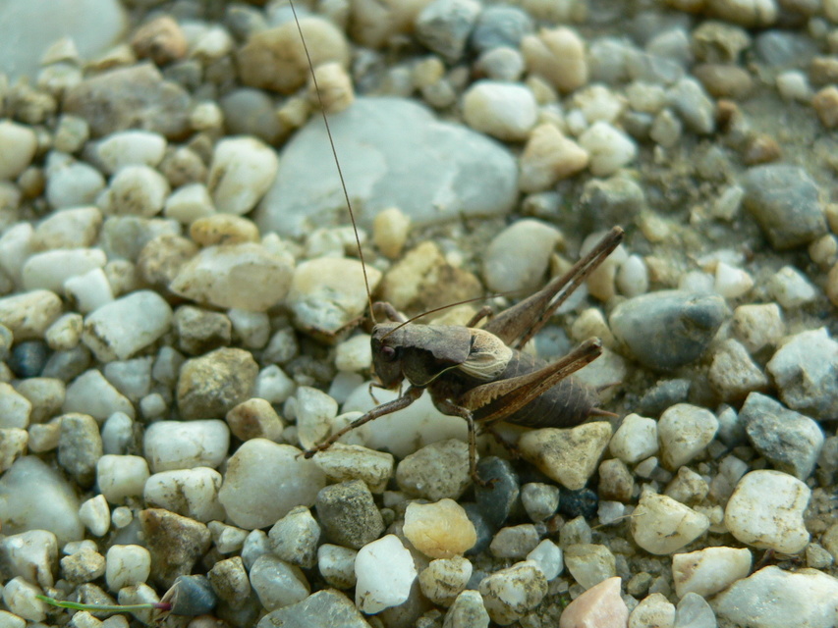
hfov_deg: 27.8
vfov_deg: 21.0
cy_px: 314
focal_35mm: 70
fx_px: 1695
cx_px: 419
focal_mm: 11.6
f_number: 2.8
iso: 100
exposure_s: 1/60
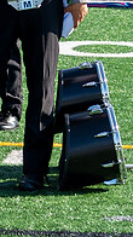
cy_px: -53
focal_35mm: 388
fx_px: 2437
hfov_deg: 3.1
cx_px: 57
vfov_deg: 5.5
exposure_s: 1/400
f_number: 9
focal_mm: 70
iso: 400
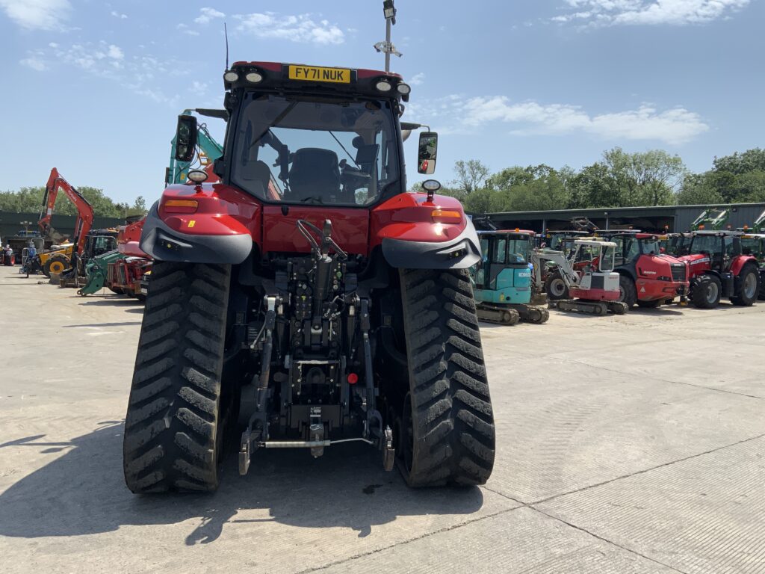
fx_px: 641
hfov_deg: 61.7
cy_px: 287
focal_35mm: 29
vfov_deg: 48.2
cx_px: 382
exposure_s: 1/2141
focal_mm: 3
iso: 16
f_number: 1.8
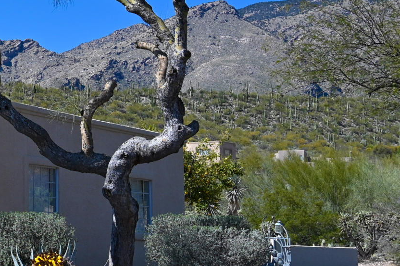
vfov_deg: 13.2
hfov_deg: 17.7
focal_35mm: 103
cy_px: 56
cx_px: -211
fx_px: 1141
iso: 100
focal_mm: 28.5
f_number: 7.1
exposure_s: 1/400
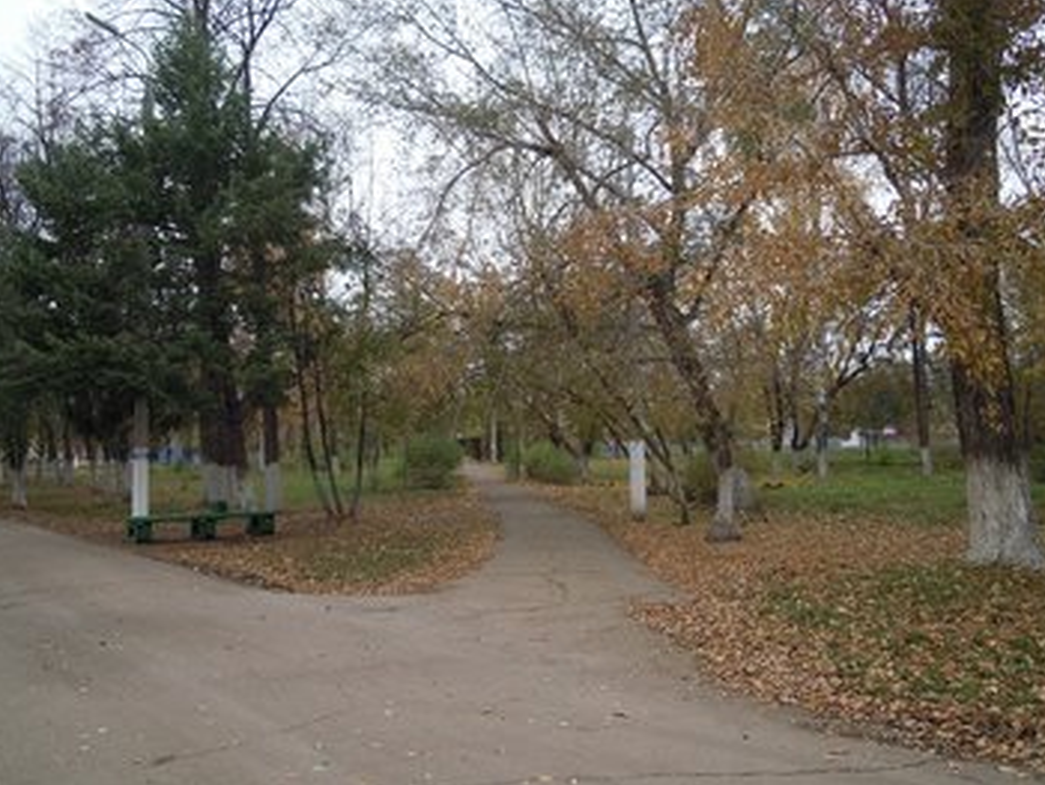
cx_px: 528
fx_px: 967
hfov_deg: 56.8
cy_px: 361
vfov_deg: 44.2
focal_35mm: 32
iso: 100
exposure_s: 1/30
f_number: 2.7
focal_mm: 5
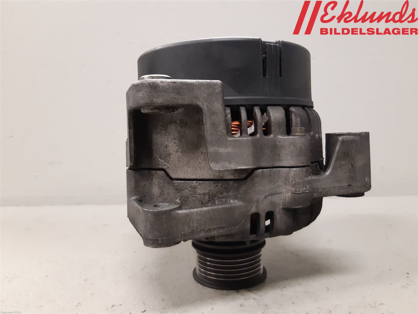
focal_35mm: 26
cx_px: 209
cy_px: 157
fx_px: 314
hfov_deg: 67.3
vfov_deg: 53.1
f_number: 1.7
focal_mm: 3.93
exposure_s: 1/50
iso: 320
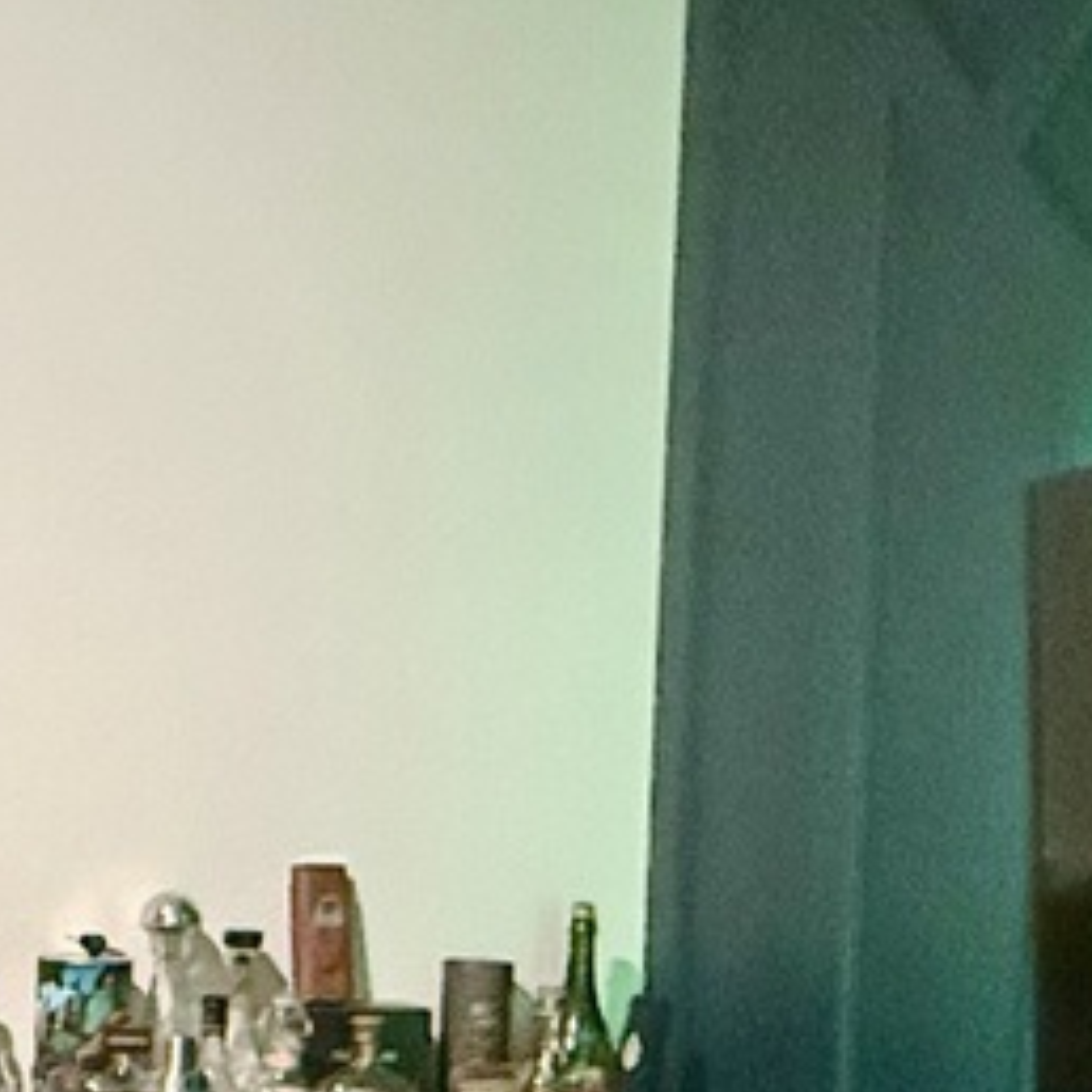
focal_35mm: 69
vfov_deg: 24.4
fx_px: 2463
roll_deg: -0.4
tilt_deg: -3.7
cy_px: 957
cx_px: -453
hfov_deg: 21.7
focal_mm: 2.22
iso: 1250
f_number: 2.2
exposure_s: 1/60
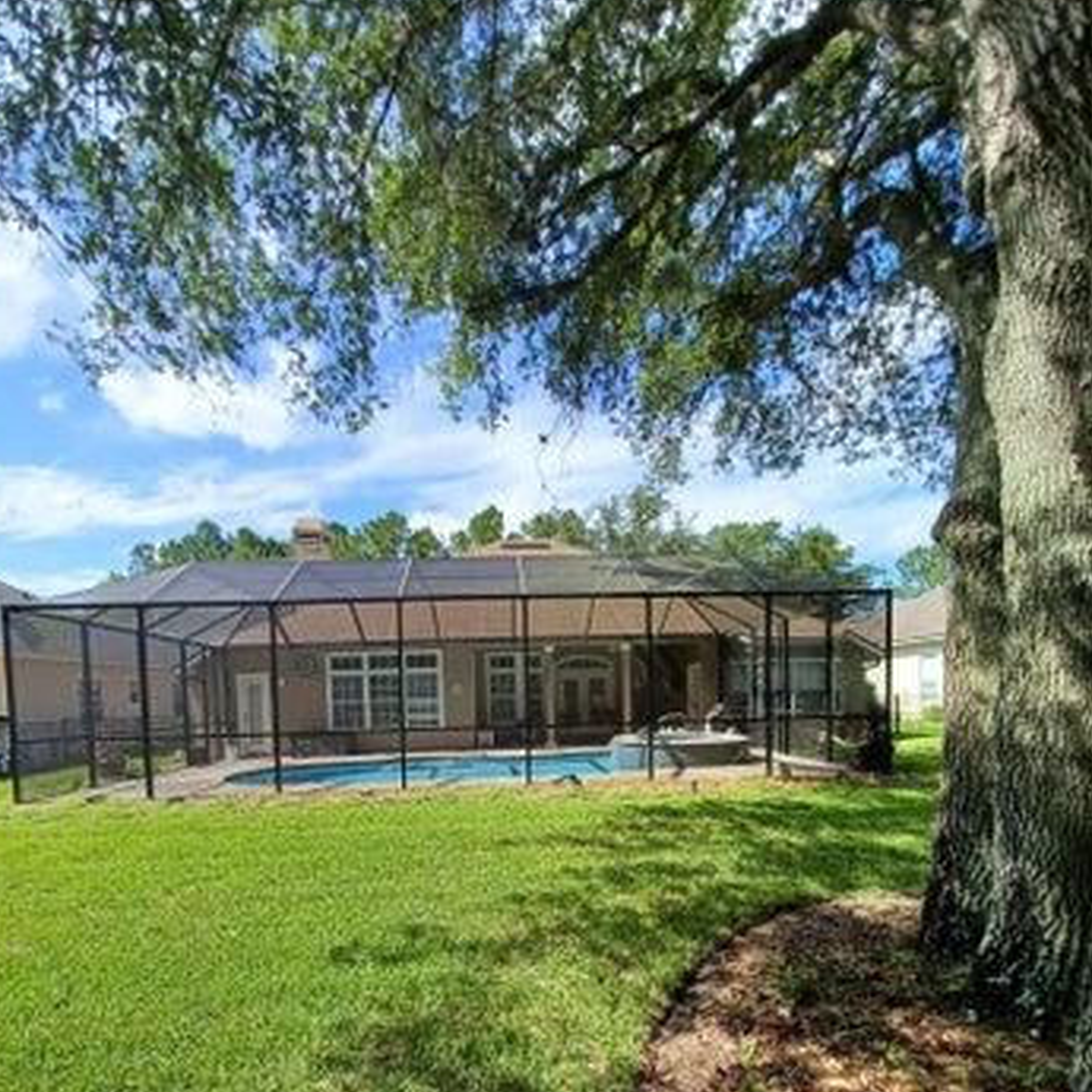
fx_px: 571
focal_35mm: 16
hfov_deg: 87.4
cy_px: 737
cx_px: 525
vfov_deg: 84.1
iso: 40
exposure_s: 1/805
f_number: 2.2
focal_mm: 1.42
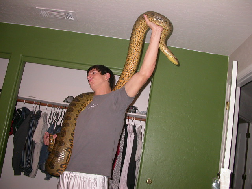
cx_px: 126
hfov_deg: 49.0
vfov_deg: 37.7
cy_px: 94
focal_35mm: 38
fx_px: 277
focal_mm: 7.85
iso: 100
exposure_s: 1/60
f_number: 2.6
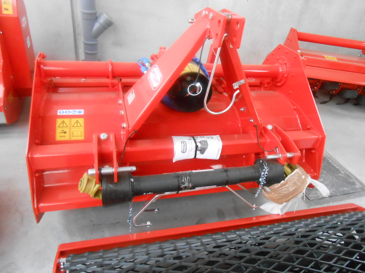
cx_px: 182
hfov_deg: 67.3
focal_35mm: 26
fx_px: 274
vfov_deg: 53.1
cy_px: 136
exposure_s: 1/125
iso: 800
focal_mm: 4.6
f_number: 3.5
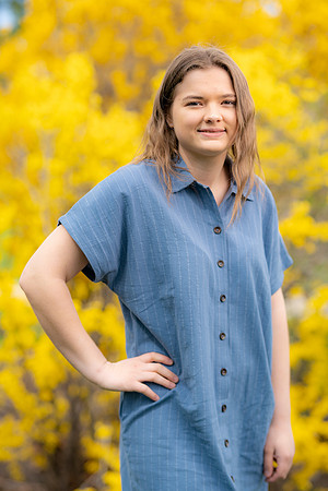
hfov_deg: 16.1
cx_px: 164
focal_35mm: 85
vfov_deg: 23.9
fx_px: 1162
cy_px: 246
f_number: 2
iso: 125
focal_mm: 85
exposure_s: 1/1600
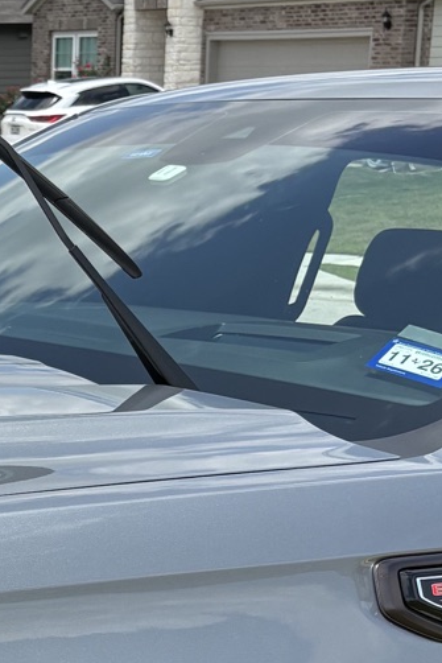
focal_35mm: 97
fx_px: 1785
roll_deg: -0.1
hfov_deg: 13.3
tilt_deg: -16.0
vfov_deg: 20.7
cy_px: 564
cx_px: -223
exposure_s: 1/3125
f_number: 1.6
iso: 50
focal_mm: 5.96
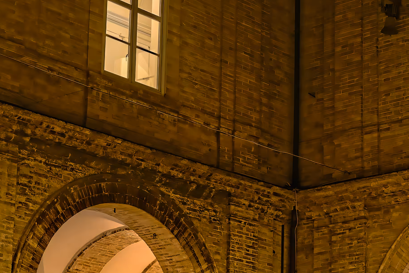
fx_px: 1363
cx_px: 459
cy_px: 265
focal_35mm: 120
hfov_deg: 16.5
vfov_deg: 11.3
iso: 640
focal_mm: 23
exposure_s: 1/60
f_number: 1.4
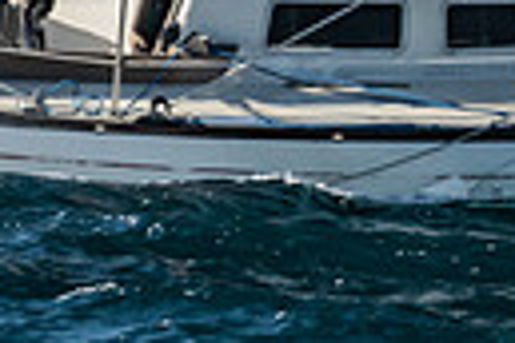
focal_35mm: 826
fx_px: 11815
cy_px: -270
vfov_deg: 1.7
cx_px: 1086
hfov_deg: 2.5
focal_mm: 150
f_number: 6.3
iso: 160
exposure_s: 1/500
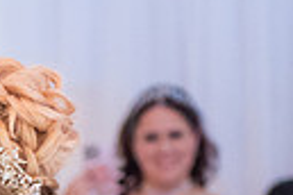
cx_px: -29
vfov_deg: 3.1
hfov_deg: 4.7
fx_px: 3573
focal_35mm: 439
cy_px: 345
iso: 1000
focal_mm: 70
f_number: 3.2
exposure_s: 1/125
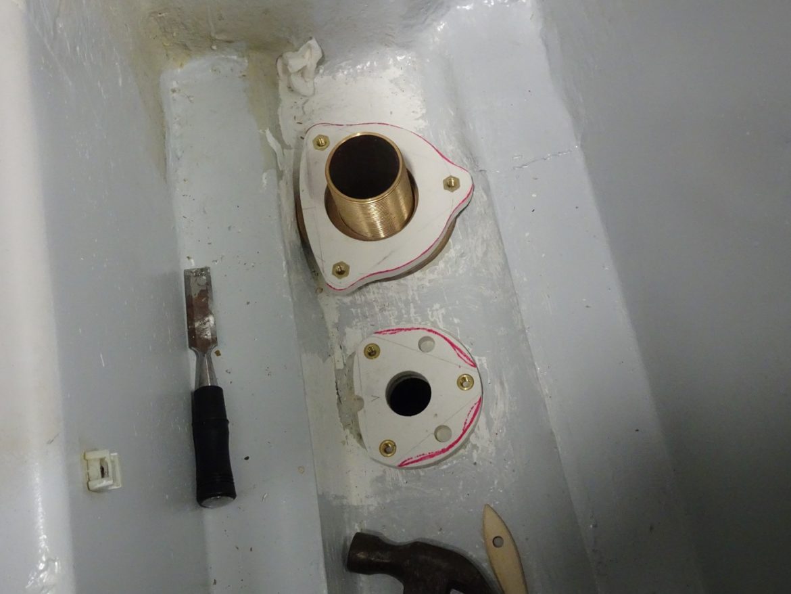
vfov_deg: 40.7
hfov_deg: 52.6
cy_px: 297
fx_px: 800
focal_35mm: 35
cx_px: 396
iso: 800
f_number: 4
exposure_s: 1/25
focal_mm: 5.98
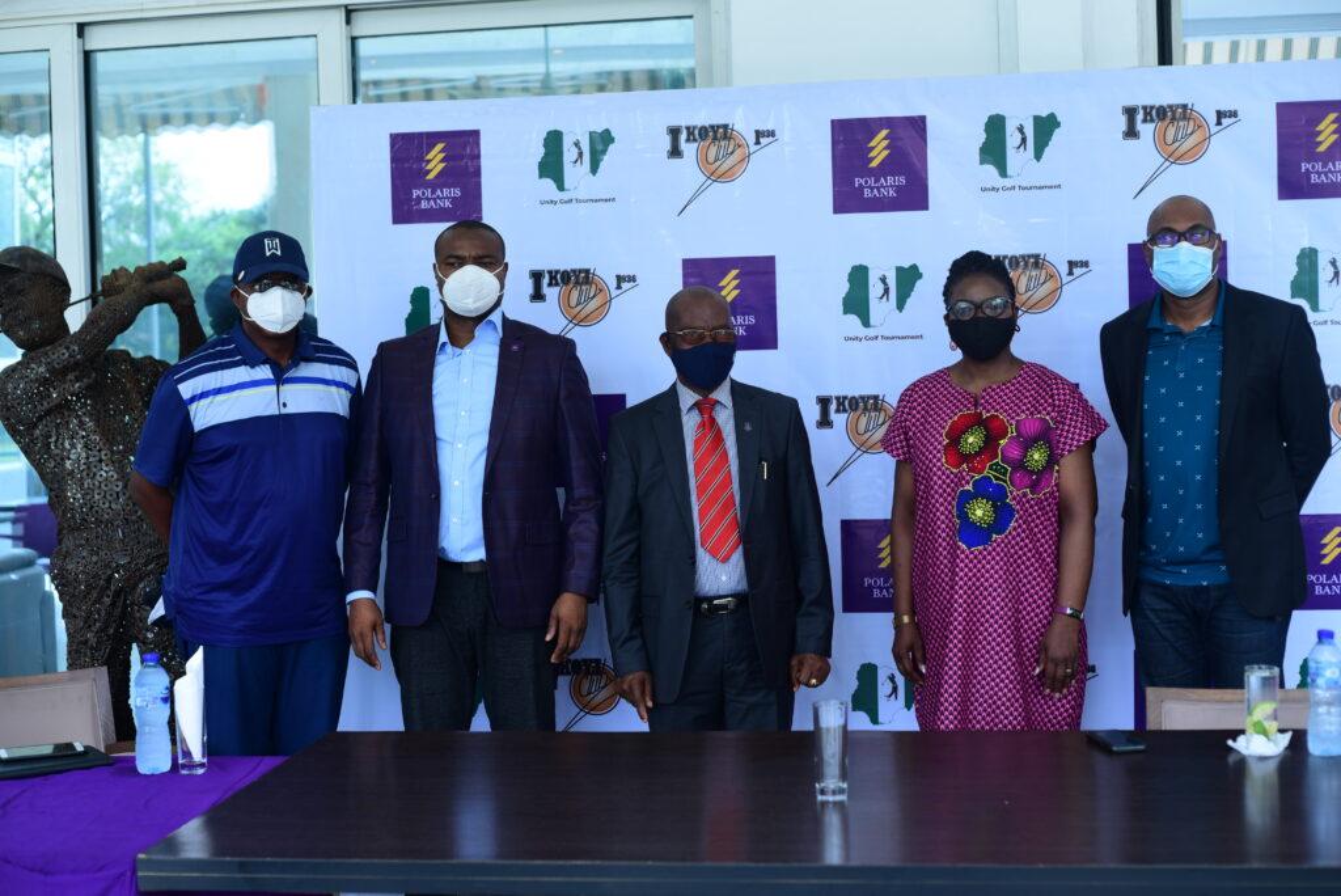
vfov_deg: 27.0
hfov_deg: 39.6
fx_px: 1863
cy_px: 448
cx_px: 670
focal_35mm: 50
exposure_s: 1/100
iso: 100
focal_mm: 50
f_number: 5.6
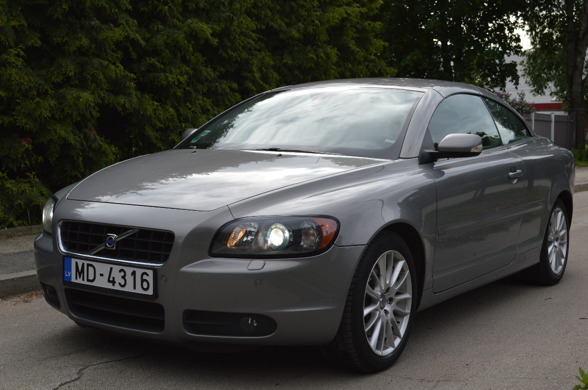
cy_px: 195
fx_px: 832
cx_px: 294
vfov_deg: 26.4
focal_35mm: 51
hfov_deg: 38.9
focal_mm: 34
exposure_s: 1/200
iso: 100
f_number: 7.1
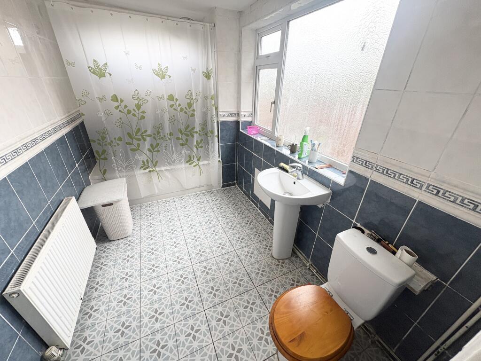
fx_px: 195
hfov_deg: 102.1
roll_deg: -1.0
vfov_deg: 85.7
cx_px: 240
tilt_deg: -27.1
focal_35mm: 14
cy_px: 180
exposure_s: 1/99
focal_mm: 2.22
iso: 64
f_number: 2.2
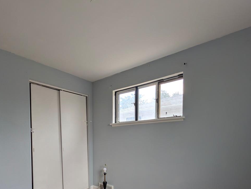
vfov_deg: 61.3
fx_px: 145
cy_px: 148
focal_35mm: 20
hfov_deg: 81.5
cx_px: 116
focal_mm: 2.02
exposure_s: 1/220
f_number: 1.7
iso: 44
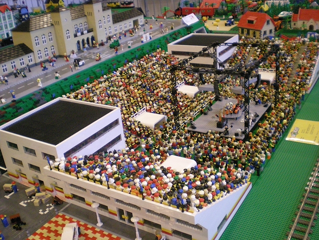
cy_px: 120
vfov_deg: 37.7
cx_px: 160
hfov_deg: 49.0
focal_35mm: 38
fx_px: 350
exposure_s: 1/19.7
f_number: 3.1
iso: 400
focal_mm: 6.3
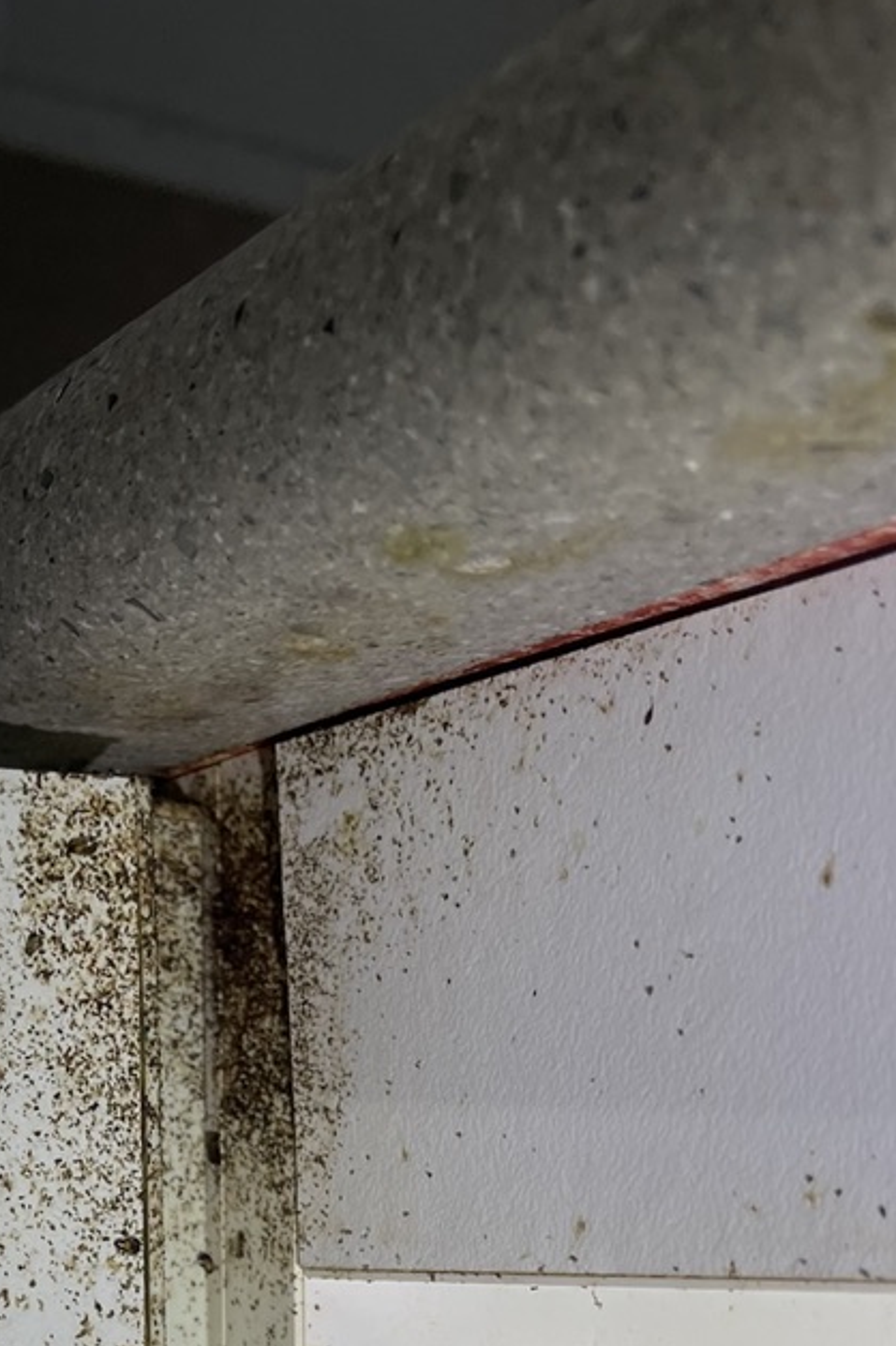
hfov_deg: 23.1
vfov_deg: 31.8
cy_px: 1355
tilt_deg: -4.3
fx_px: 2168
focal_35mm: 58
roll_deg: +0.0
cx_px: 206
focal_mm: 5.1
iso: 32
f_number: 1.6
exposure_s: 1/112
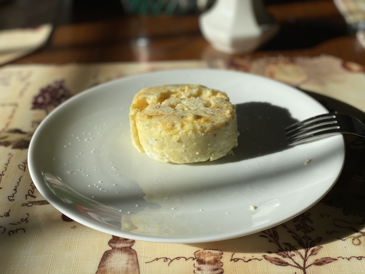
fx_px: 548
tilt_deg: -32.2
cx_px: 182
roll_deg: +1.6
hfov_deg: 36.8
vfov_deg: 28.0
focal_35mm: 52
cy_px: 137
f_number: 2
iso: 20
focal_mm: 6
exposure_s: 1/2283
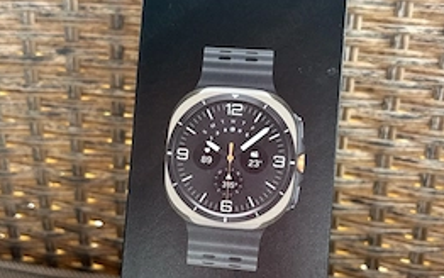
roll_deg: +0.0
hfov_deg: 47.2
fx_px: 508
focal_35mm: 42
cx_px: 217
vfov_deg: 30.5
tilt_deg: -26.8
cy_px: 159
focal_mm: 5.7
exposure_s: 1/60
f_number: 1.5
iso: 250
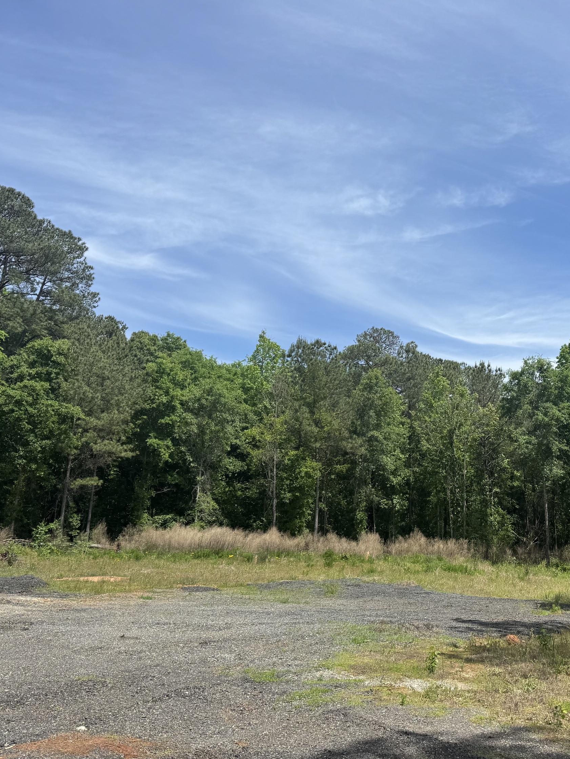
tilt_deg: +13.1
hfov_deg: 42.3
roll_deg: +0.2
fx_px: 724
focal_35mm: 33
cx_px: 385
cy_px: 372
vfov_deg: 55.3
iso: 80
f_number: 1.78
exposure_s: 1/4608
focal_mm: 6.76
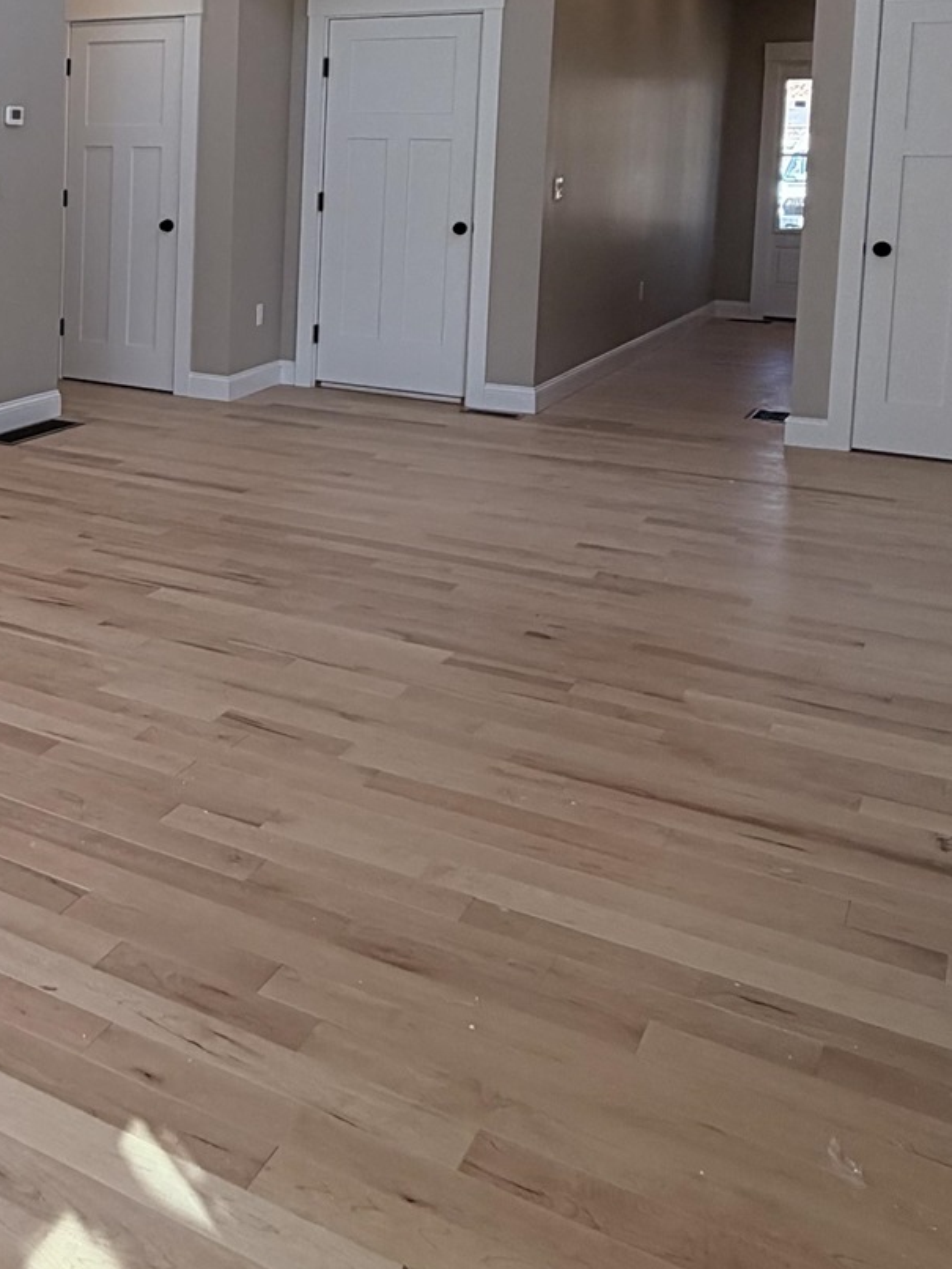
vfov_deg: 44.7
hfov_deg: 31.5
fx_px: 1466
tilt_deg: -6.4
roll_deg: -0.8
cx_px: -118
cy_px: 274
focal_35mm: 40
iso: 64
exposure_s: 1/197
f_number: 2.2
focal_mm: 2.22
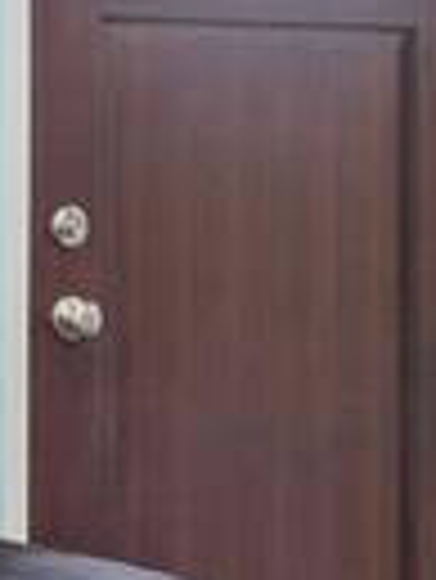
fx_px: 2817
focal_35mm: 168
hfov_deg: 8.9
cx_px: 198
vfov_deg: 11.7
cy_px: 148
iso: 500
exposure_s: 1/80
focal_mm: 15
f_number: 8
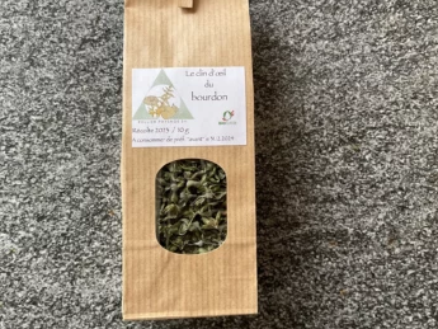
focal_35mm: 42
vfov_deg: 34.2
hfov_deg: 44.7
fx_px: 532
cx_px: 201
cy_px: 121
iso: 64
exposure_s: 1/60
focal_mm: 3
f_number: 1.8
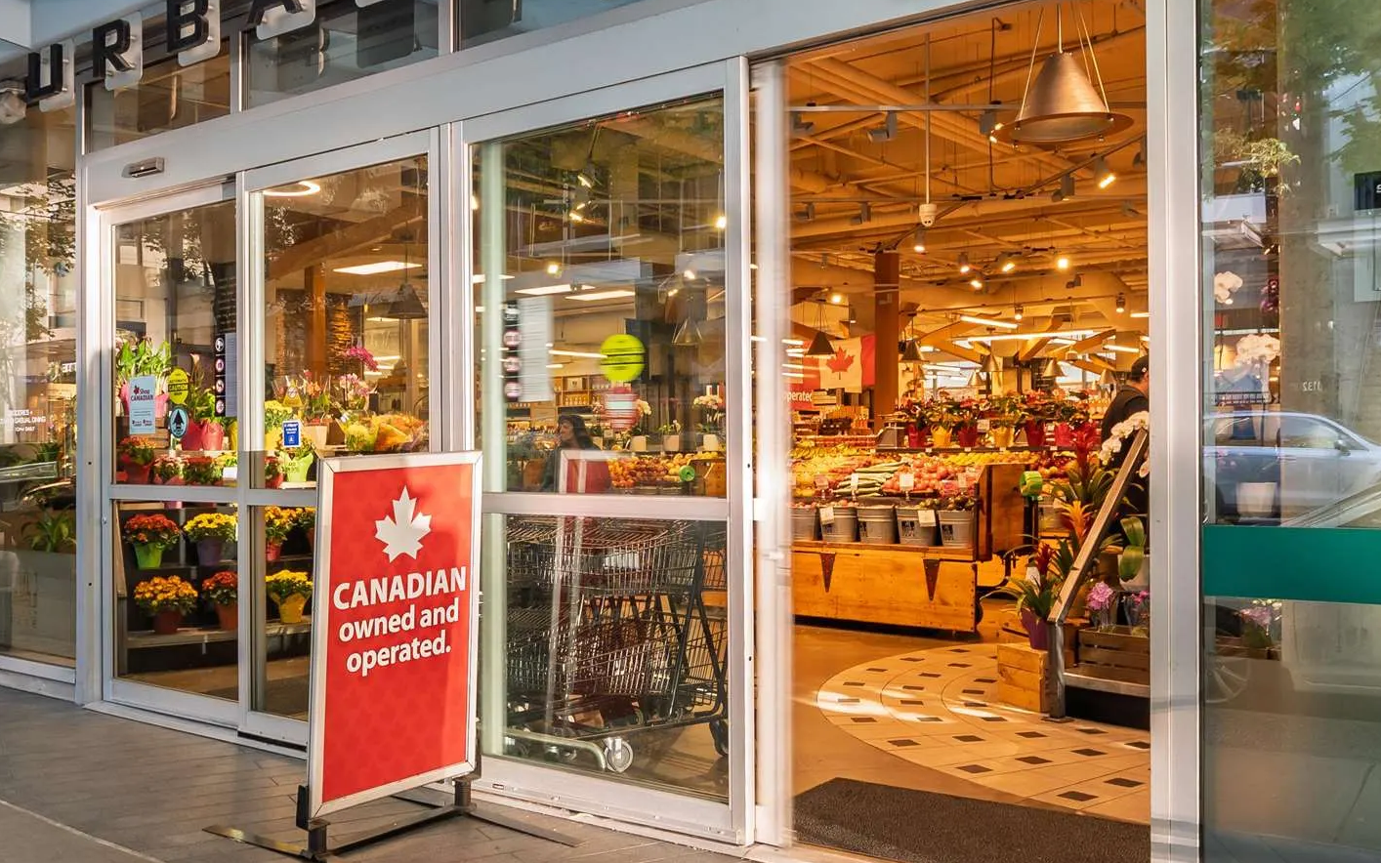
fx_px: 1167
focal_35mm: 31
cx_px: 507
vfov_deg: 39.9
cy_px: 263
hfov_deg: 60.3
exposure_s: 1/6
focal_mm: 14
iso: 200
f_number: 7.1
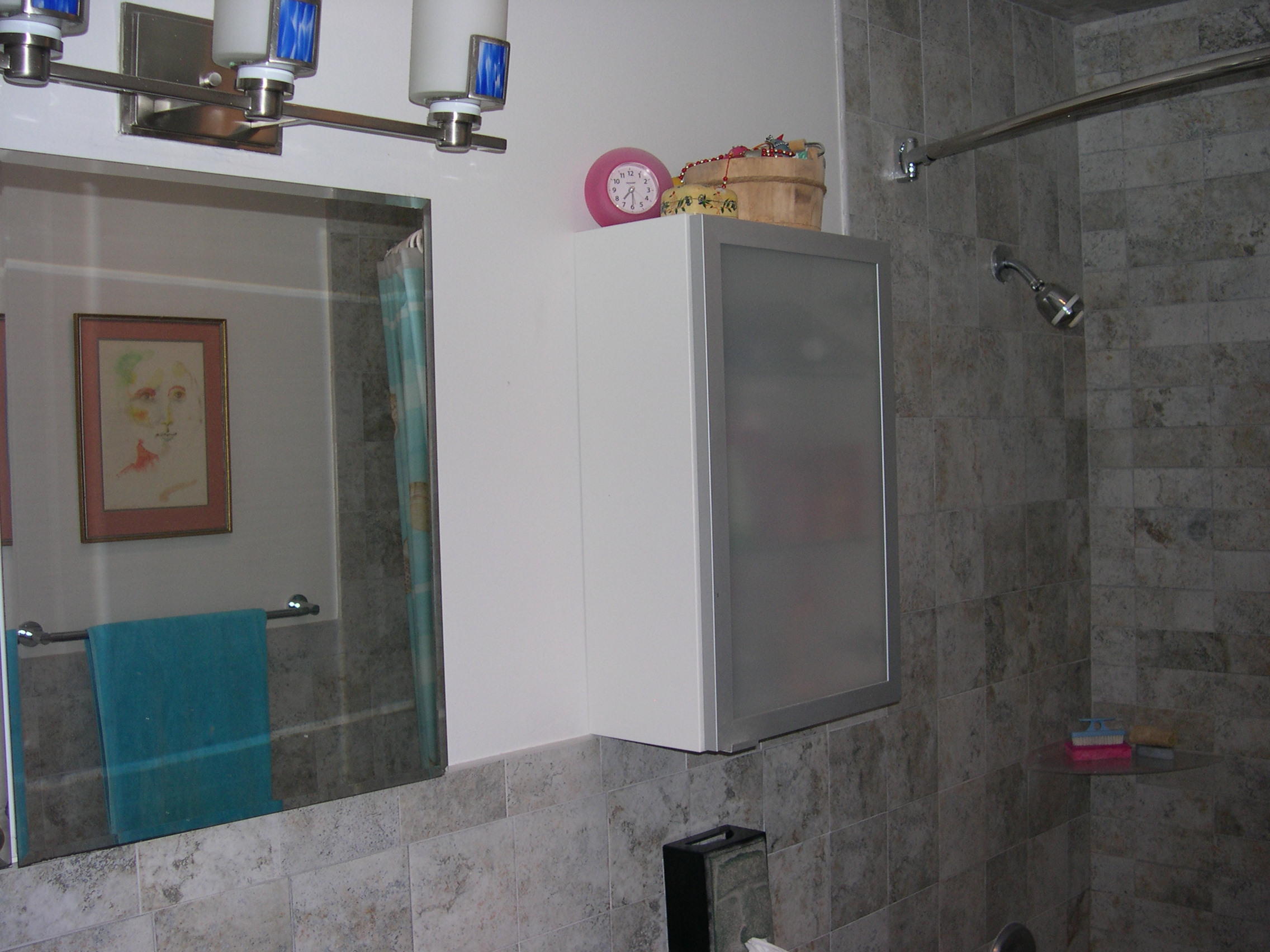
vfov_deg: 37.7
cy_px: 476
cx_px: 635
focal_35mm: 38
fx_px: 1394
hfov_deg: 49.0
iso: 100
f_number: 2.8
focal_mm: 8
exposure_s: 1/60
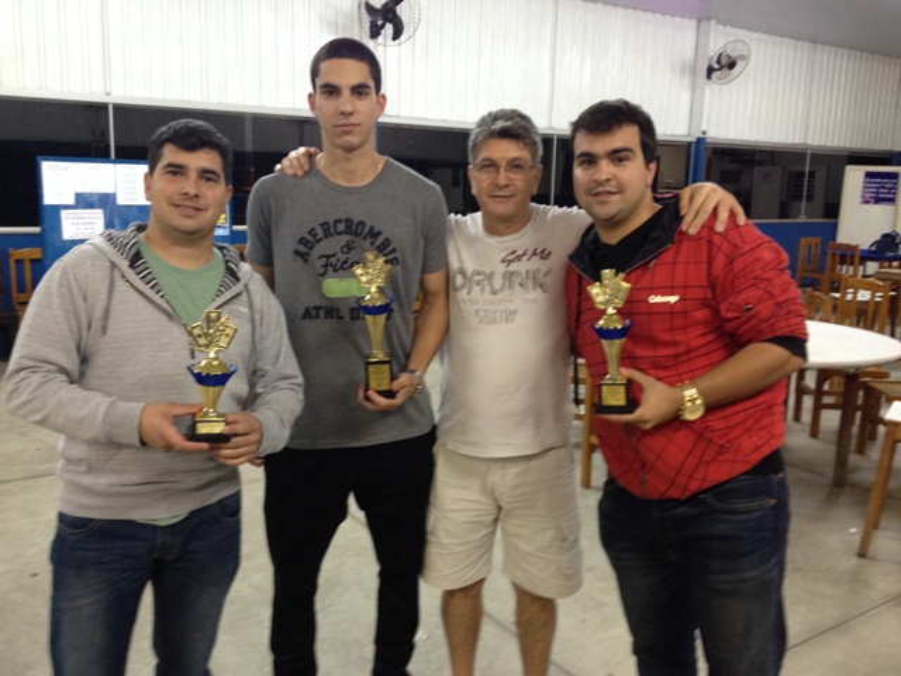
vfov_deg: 40.7
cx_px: 450
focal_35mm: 35
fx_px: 911
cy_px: 338
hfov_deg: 52.6
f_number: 2.4
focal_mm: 4.28
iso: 160
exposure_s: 1/20
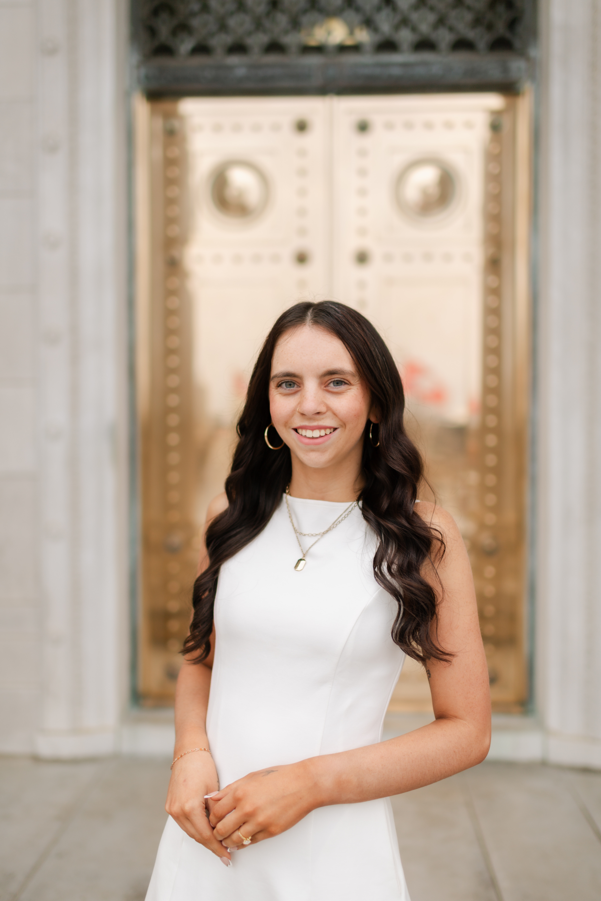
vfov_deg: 54.4
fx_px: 876
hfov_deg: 37.9
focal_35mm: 35
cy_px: 450
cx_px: 300
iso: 250
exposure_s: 1/800
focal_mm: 35
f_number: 1.6
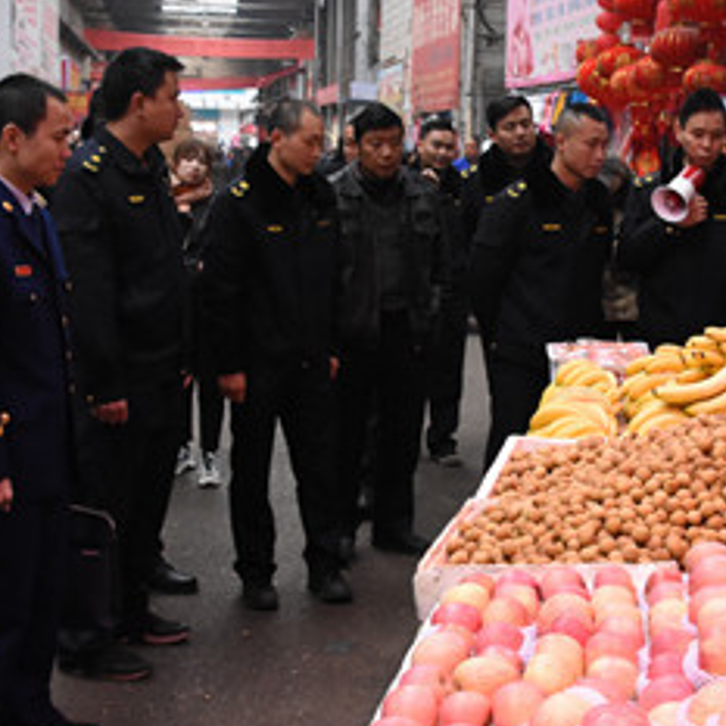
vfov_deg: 29.0
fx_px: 1400
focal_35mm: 59
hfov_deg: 28.9
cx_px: 489
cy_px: 296
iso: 2500
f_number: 4.5
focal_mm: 18
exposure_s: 1/500
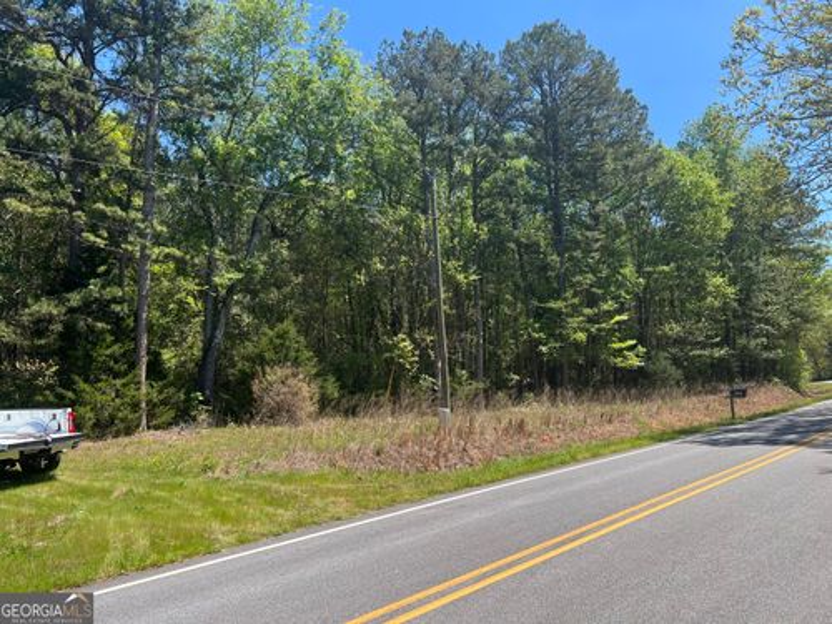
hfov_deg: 67.3
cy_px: 312
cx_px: 416
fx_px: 625
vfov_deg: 53.1
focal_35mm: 26
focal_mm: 5.7
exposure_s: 1/1972
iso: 50
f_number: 1.5
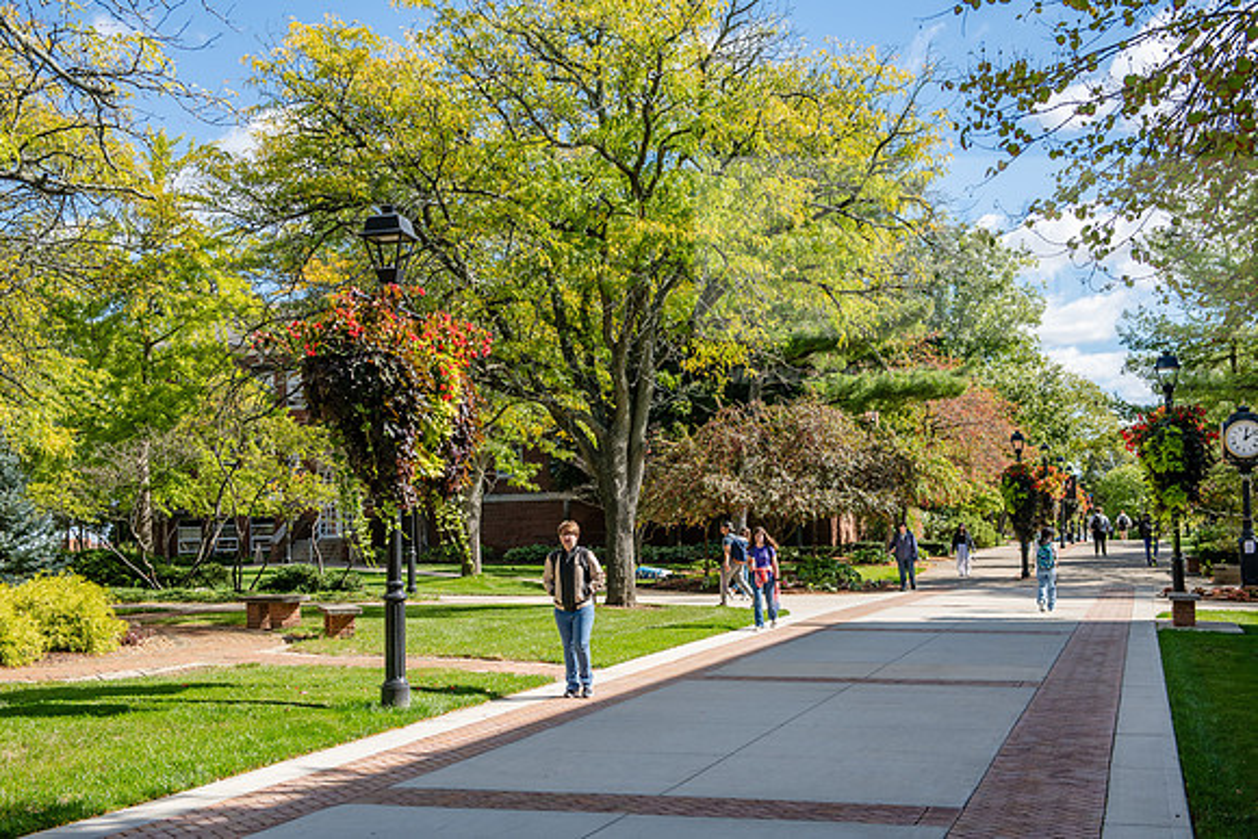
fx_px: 1678
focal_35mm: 48
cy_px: 420
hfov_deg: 41.1
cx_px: 629
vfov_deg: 28.1
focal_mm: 48
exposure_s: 1/400
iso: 125
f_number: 5
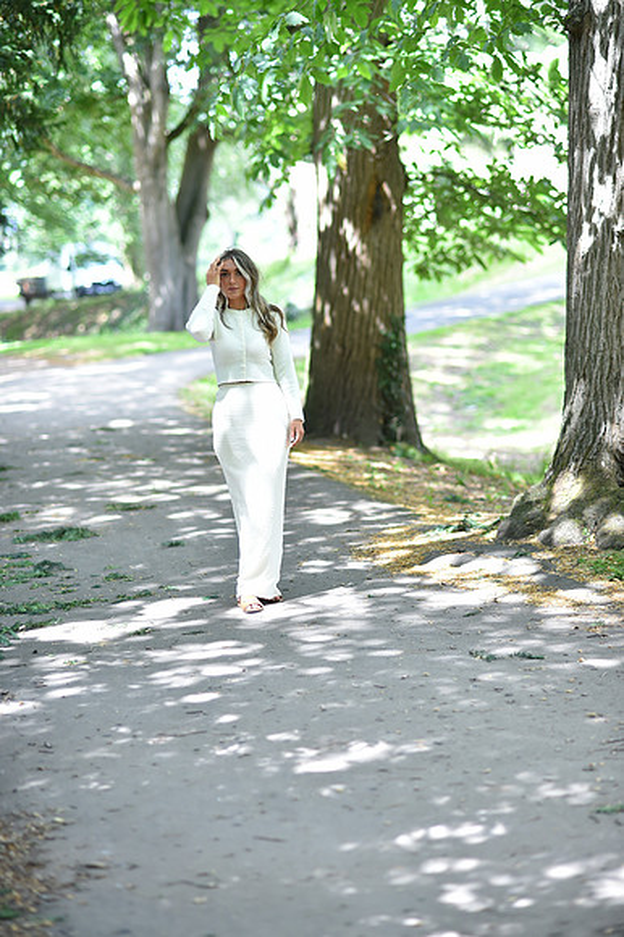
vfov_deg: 23.9
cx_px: 312
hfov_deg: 16.1
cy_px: 468
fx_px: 2212
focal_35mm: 85
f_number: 2
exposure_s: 1/800
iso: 800
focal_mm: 85
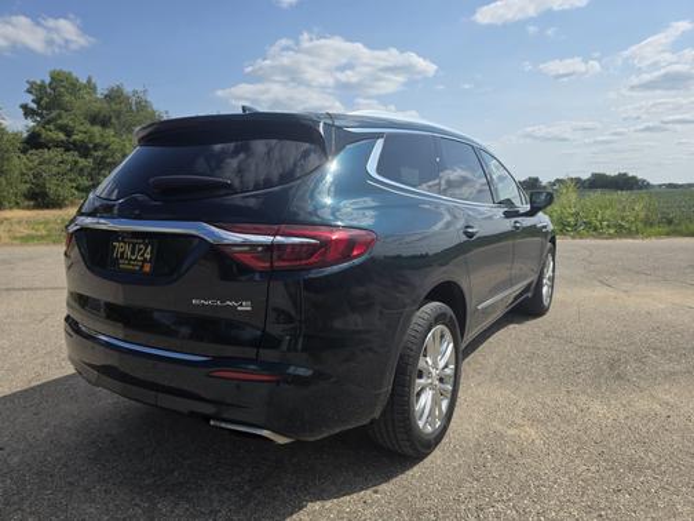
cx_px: 347
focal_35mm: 23
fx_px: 461
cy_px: 260
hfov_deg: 73.9
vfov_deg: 58.9
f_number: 1.7
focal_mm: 6.3
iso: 80
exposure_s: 1/6150
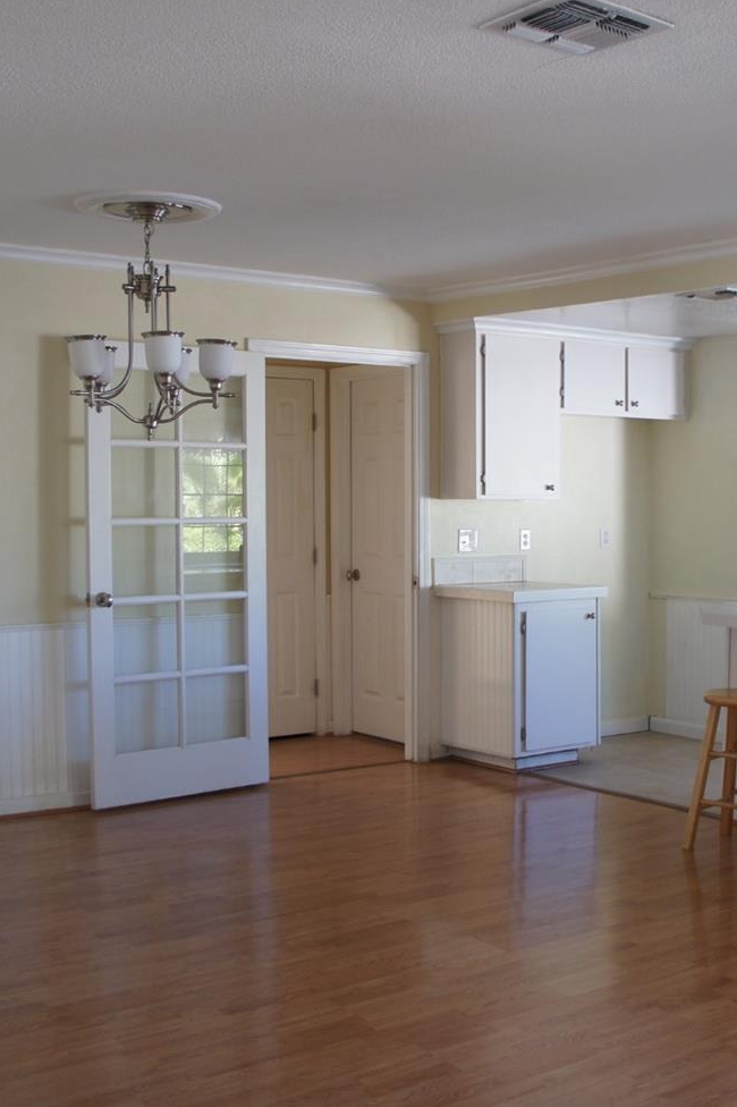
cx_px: 537
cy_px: 554
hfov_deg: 30.2
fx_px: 1345
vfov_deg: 44.7
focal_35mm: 44
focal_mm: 19
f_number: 4
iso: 200
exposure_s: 1/30
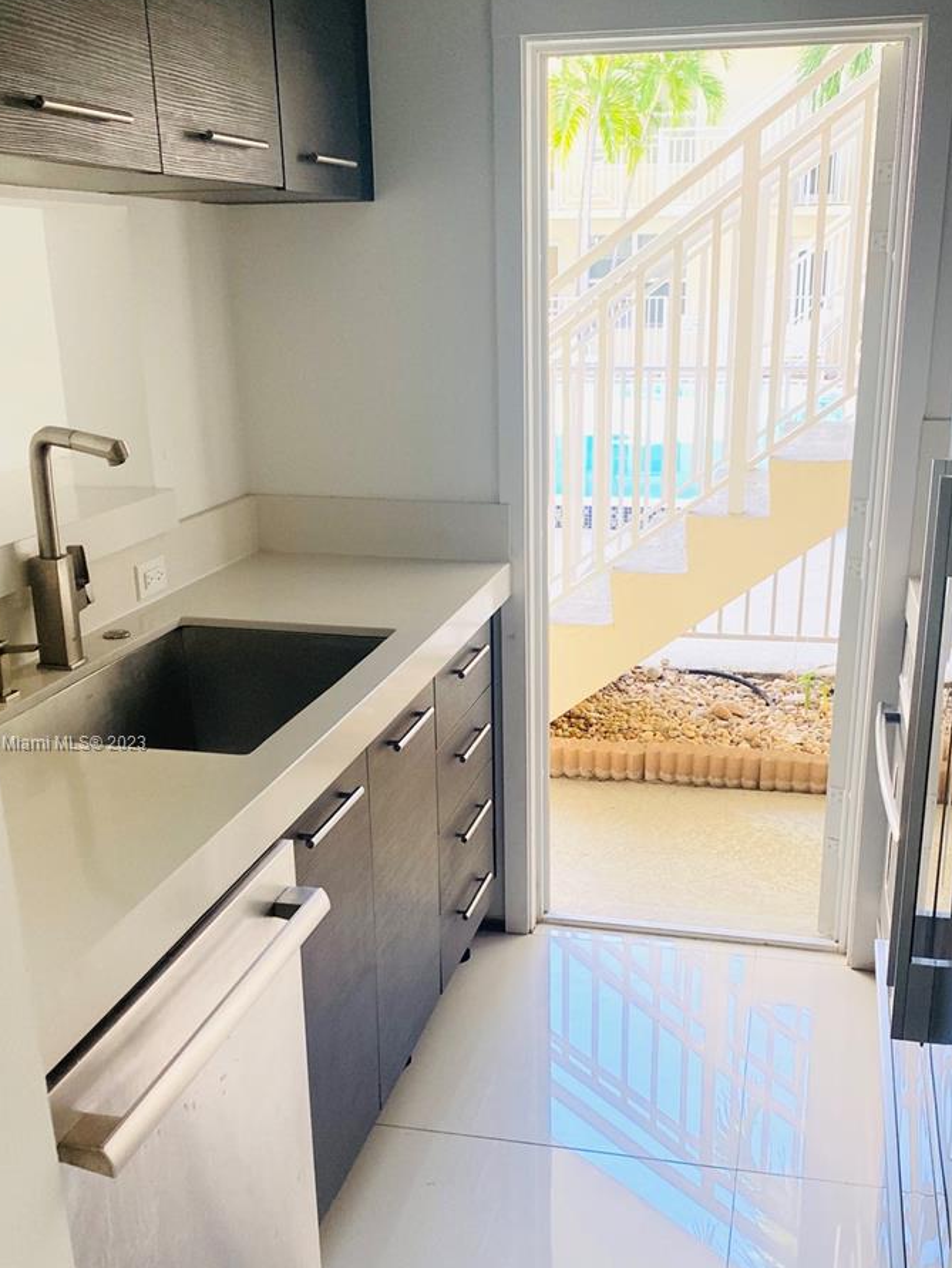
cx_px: 527
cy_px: 744
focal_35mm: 35
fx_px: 1282
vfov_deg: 52.3
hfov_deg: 40.7
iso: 100
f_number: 1.8
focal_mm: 4.25
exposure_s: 1/121
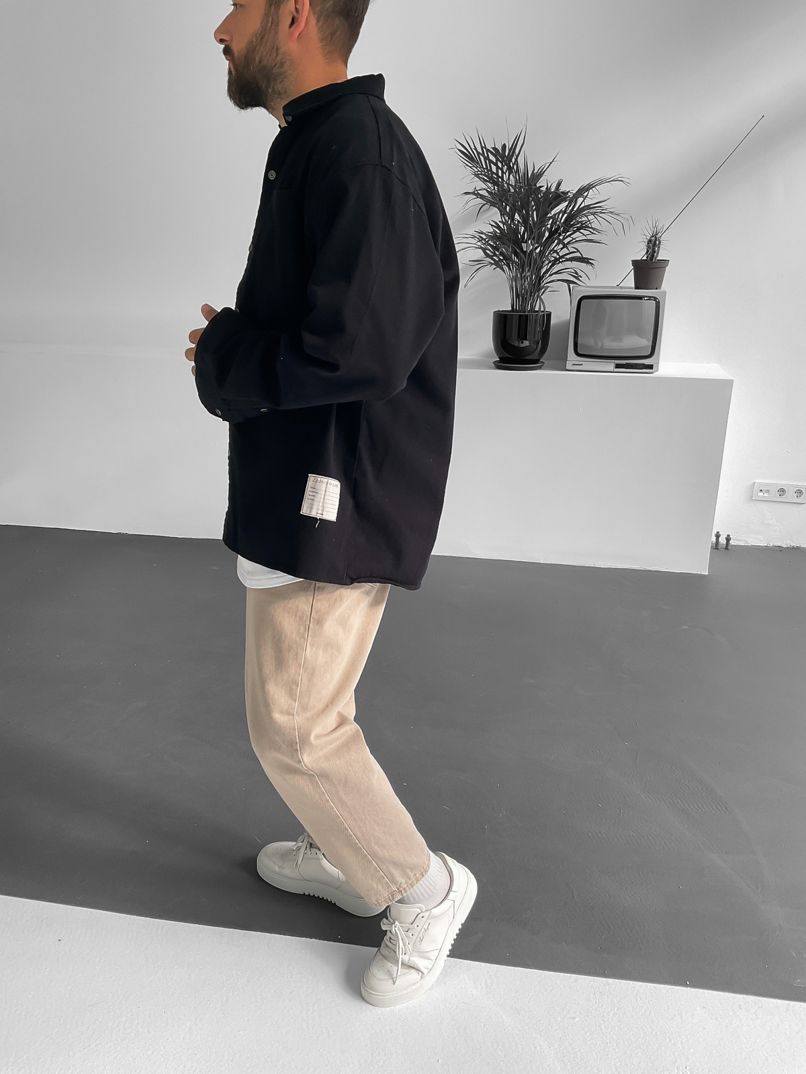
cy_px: 537
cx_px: 403
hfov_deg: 48.2
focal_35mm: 29
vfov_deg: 61.7
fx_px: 900
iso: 25
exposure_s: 1/120
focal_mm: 3
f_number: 1.8
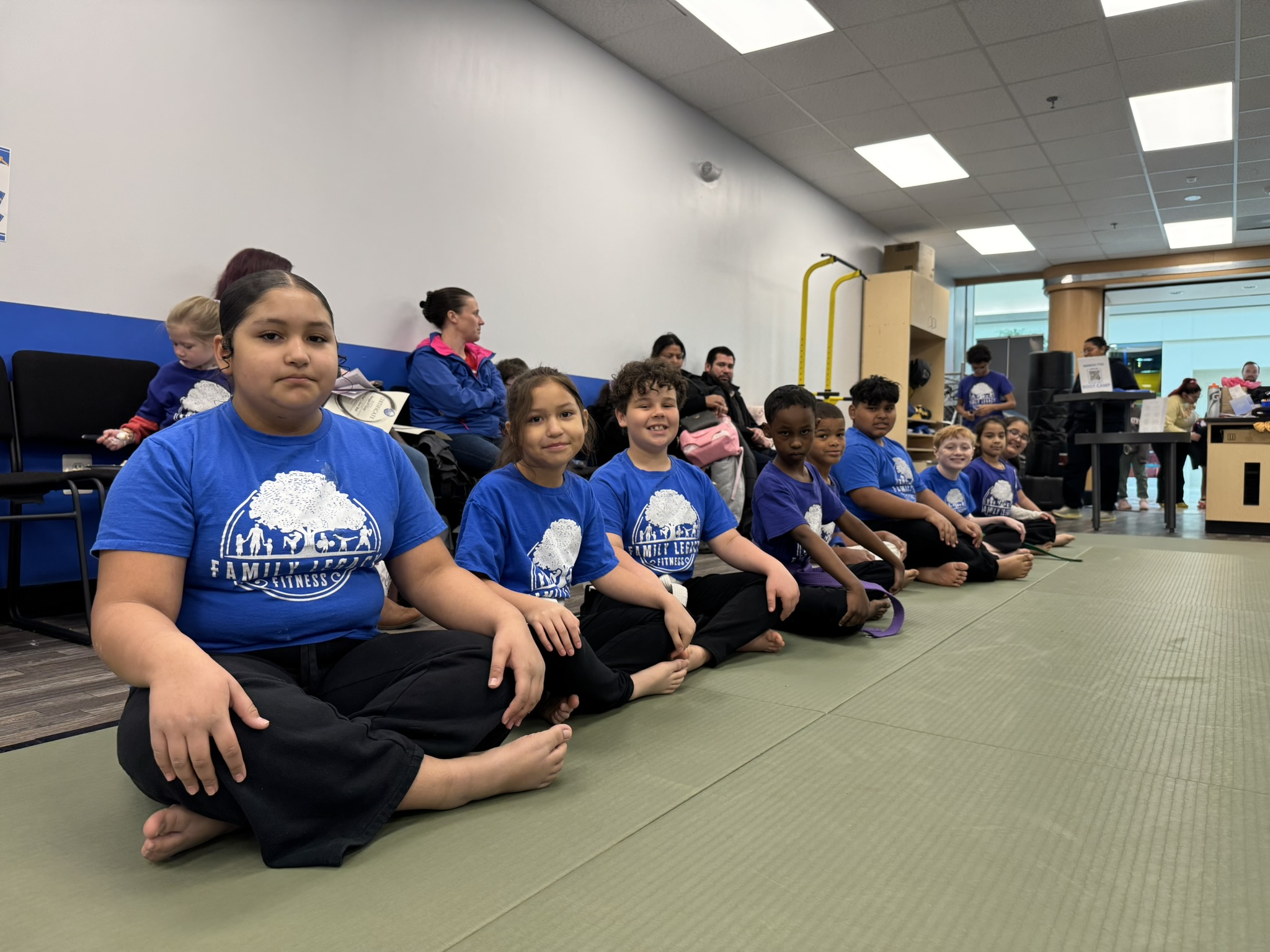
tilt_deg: -1.6
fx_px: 881
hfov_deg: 71.6
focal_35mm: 24
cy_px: 476
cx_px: 635
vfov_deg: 56.8
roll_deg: -0.5
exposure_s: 1/120
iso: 160
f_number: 1.78
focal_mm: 6.76
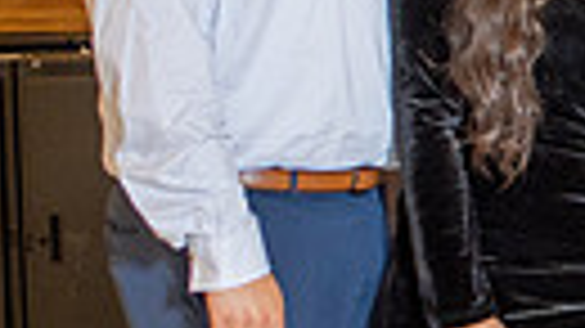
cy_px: 94
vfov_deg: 6.6
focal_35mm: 183
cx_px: 1095
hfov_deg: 10.9
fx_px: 2838
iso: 800
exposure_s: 1/125
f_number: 2.8
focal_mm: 32
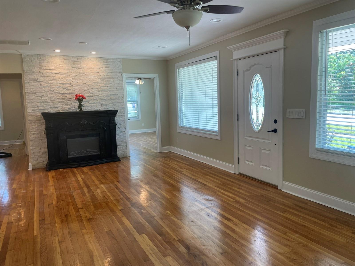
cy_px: 133
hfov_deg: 67.3
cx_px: 178
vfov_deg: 53.1
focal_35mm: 26
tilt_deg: -7.1
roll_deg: +1.9
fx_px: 267
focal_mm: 4.2
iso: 64
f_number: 1.6
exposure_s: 1/120
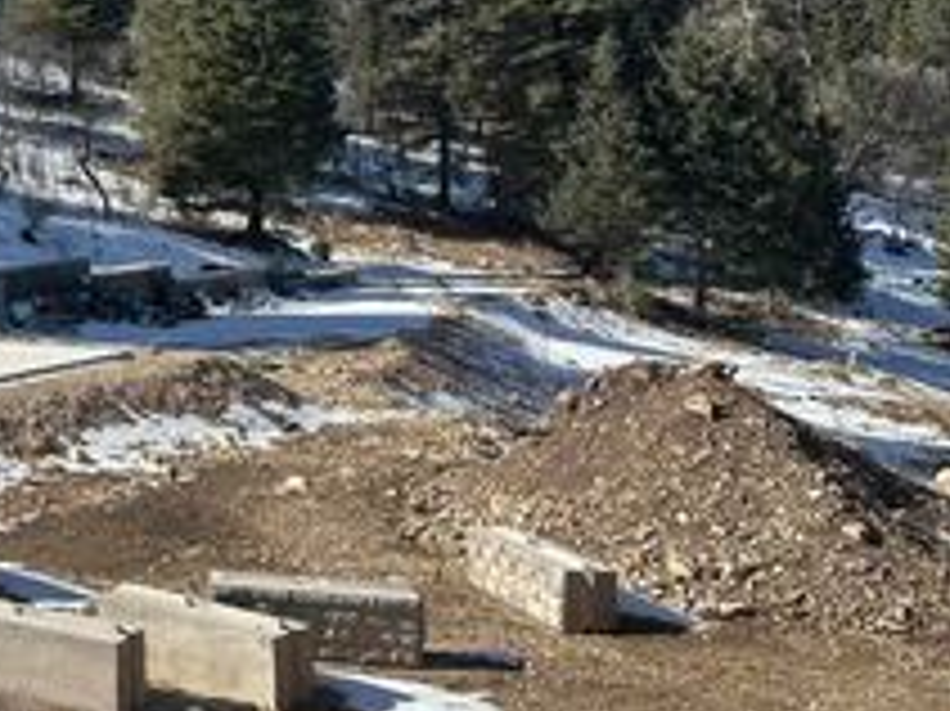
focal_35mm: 57
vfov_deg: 24.9
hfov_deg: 29.4
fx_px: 1563
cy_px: 83
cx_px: -171
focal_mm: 6.86
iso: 80
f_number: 1.78
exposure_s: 1/3155
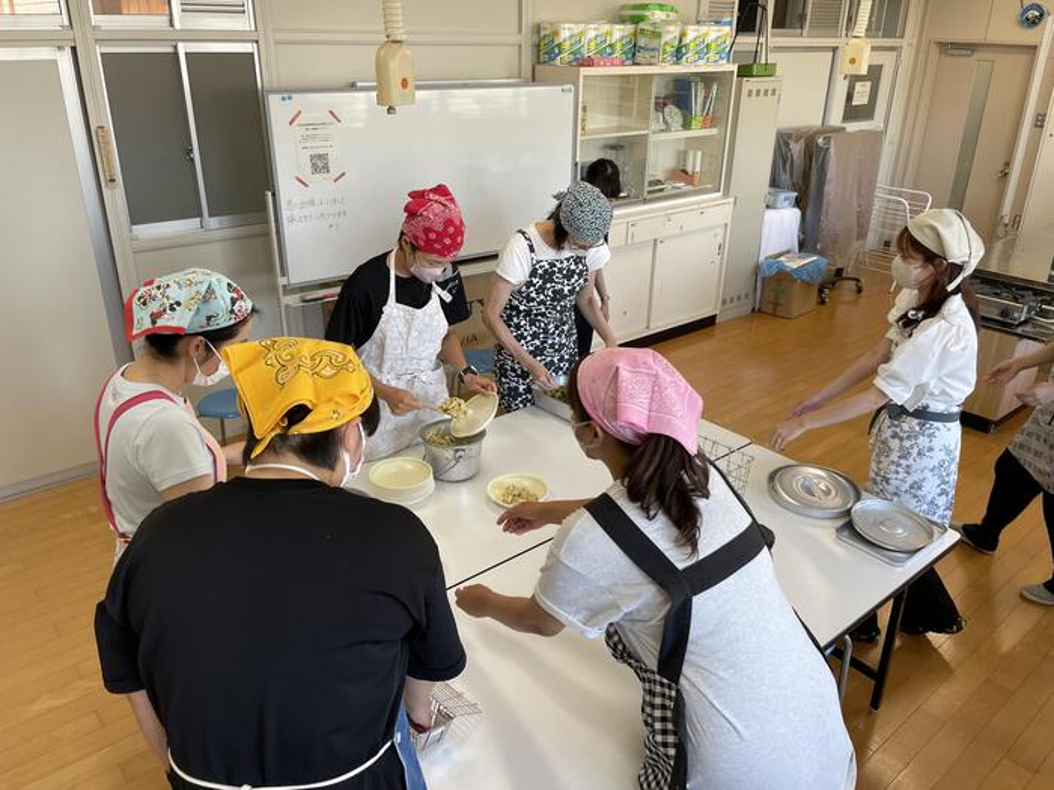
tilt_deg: -22.7
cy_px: 395
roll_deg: -0.8
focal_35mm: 26
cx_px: 527
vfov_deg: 53.1
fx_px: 792
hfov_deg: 67.3
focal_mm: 4.2
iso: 50
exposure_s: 1/120
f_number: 1.6
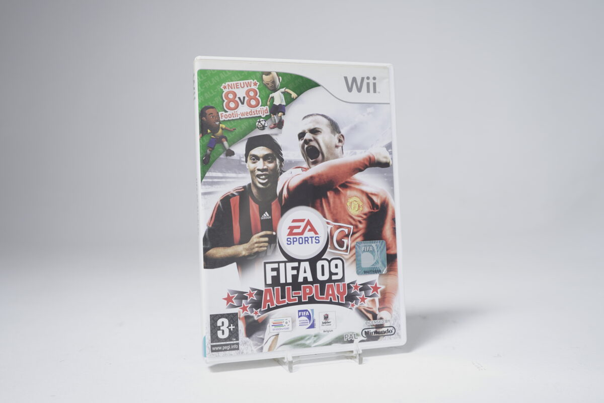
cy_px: 202
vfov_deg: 36.9
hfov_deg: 53.1
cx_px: 302
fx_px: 604
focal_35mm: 36
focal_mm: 36
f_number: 5.6
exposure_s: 1/4
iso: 125
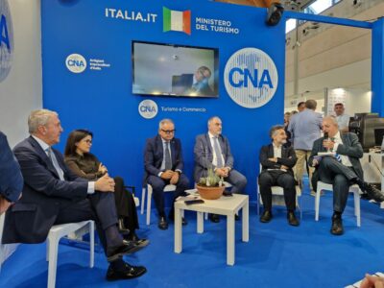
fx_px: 255
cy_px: 144
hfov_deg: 73.9
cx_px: 192
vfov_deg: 58.9
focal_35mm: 23
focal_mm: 5.4
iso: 160
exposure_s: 1/100
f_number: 1.8
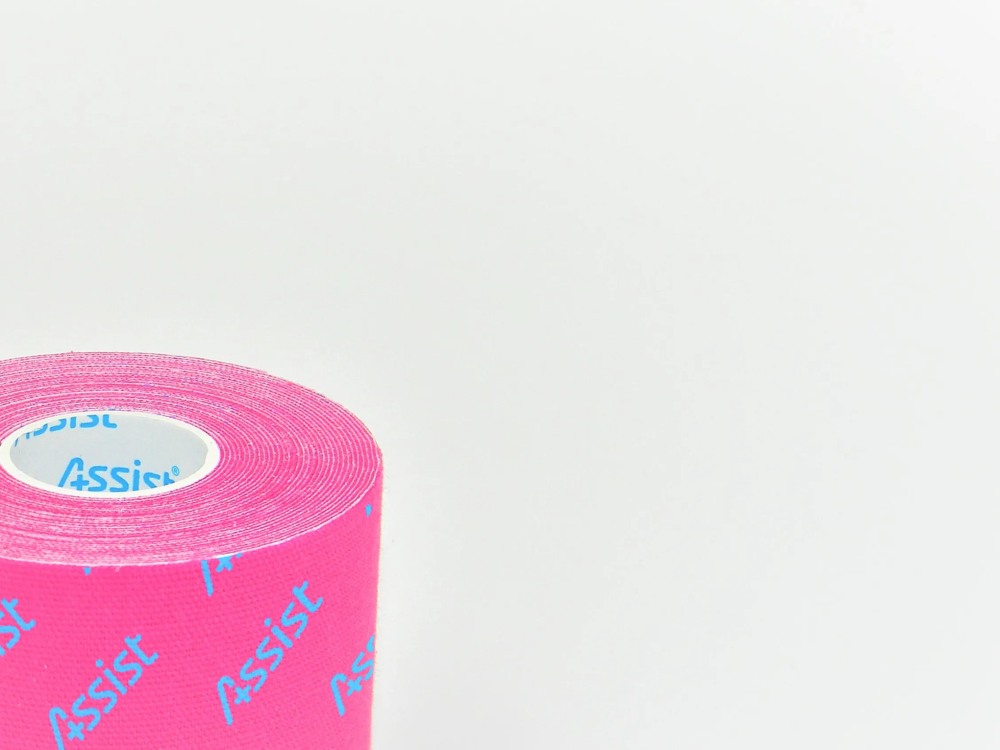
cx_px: 199
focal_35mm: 80
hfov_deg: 24.0
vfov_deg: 18.4
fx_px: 2311
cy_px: 503
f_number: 3.9
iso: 80
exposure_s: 1/402
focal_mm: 8.6
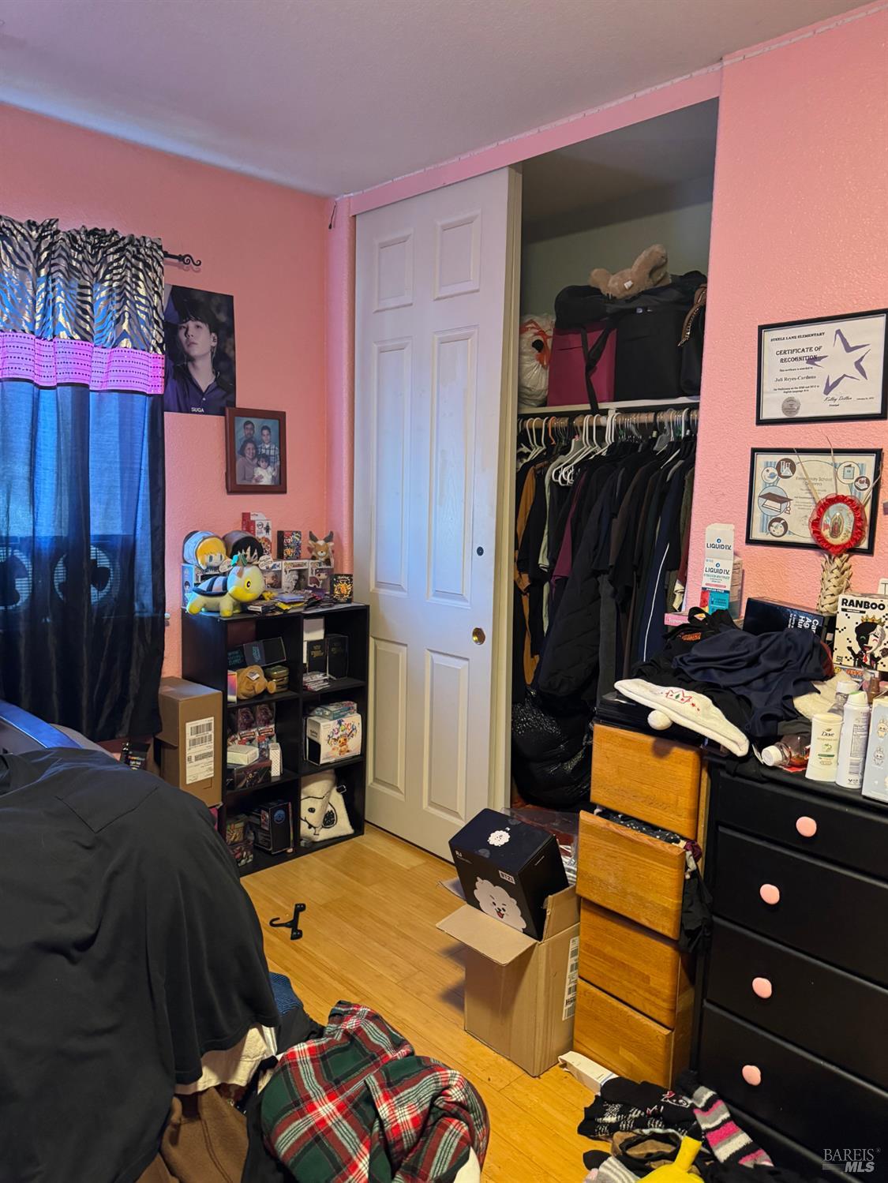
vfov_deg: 71.6
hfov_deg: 56.8
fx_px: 821
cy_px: 592
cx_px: 444
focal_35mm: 24
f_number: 1.78
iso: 800
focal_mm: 6.76
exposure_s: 1/60
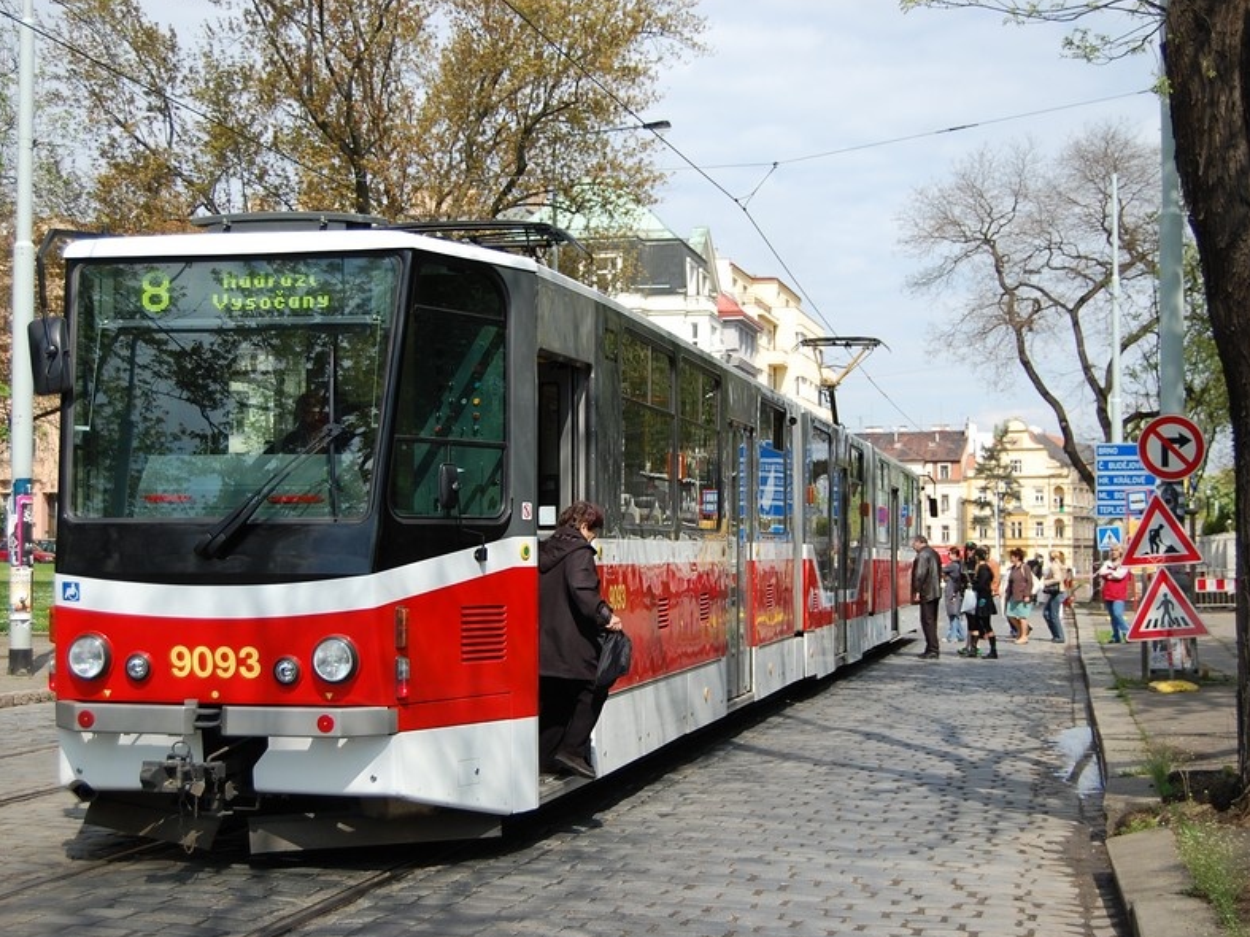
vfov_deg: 26.1
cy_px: 470
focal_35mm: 56
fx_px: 2022
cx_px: 626
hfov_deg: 34.4
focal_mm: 34
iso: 220
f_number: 4.5
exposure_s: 1/1000
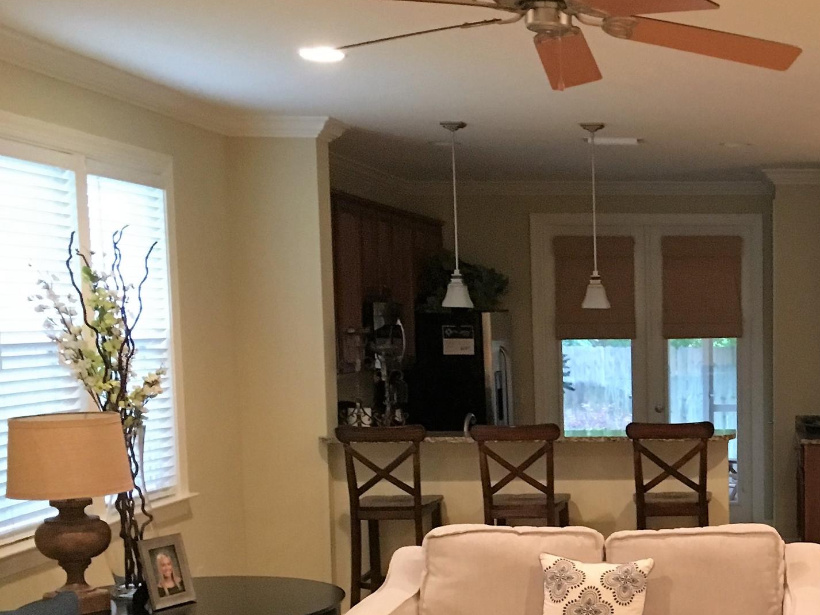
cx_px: 798
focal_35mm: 61
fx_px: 1445
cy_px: 483
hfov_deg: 29.8
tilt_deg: -6.6
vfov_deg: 23.7
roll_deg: +0.2
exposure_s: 1/17
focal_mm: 4.15
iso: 200
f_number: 2.2
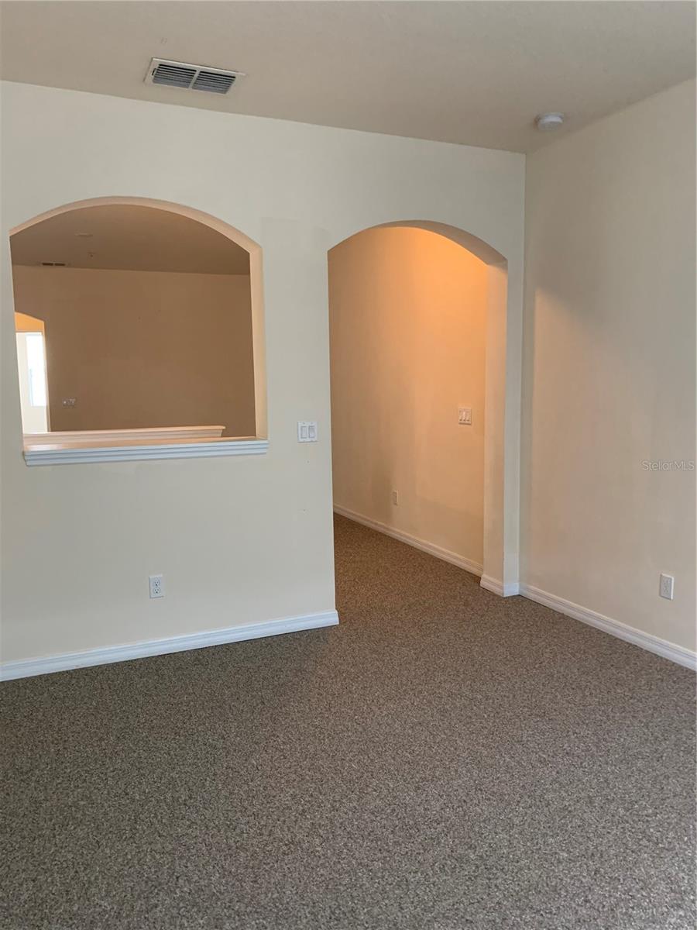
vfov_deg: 67.3
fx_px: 698
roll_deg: +0.4
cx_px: 348
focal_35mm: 26
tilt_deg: -5.7
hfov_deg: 53.1
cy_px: 465
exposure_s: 1/60
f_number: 1.8
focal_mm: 4.25
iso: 320
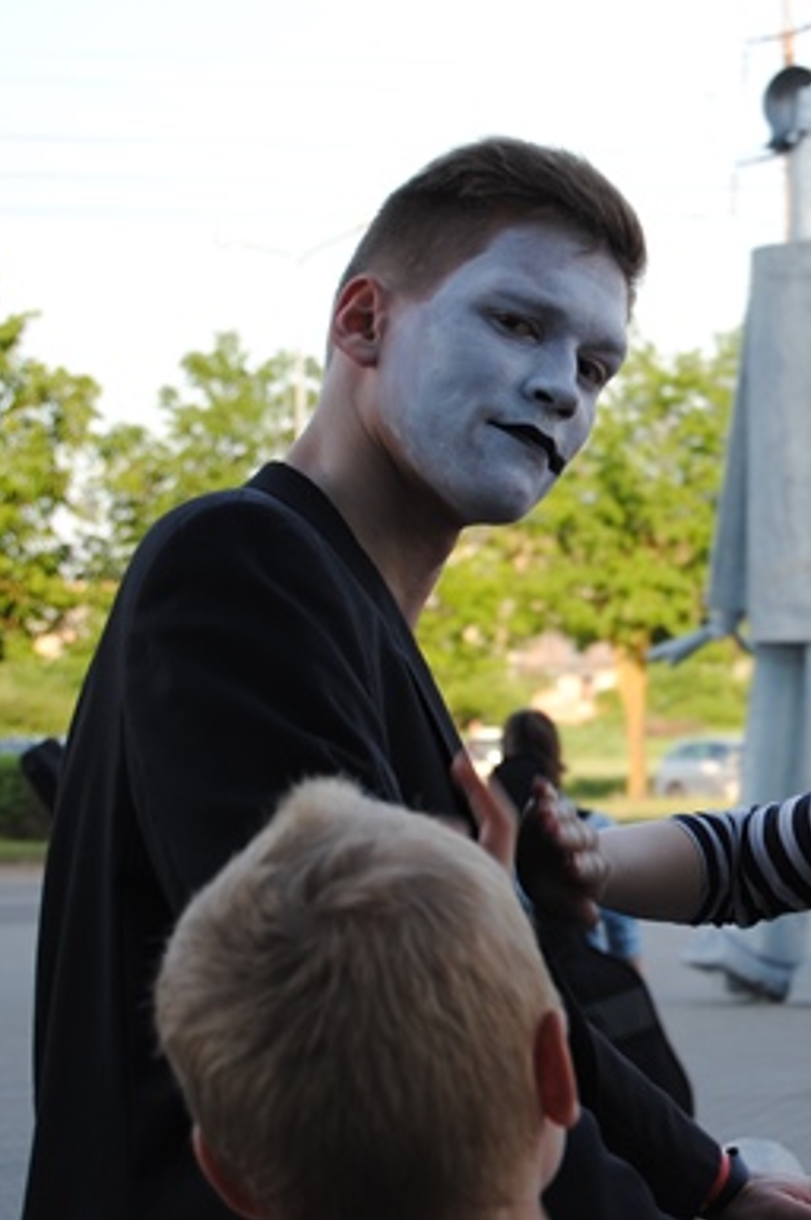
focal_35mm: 125
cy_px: 607
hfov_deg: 10.9
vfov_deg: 16.4
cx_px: 844
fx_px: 4223
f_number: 5.6
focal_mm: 55
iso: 110
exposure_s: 1/125
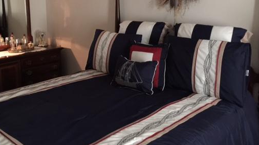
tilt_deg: -7.6
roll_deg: +0.6
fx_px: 275
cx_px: 123
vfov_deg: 29.1
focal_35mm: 40
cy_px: 33
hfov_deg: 50.5
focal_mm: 4.15
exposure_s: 1/4
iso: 160
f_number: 2.2
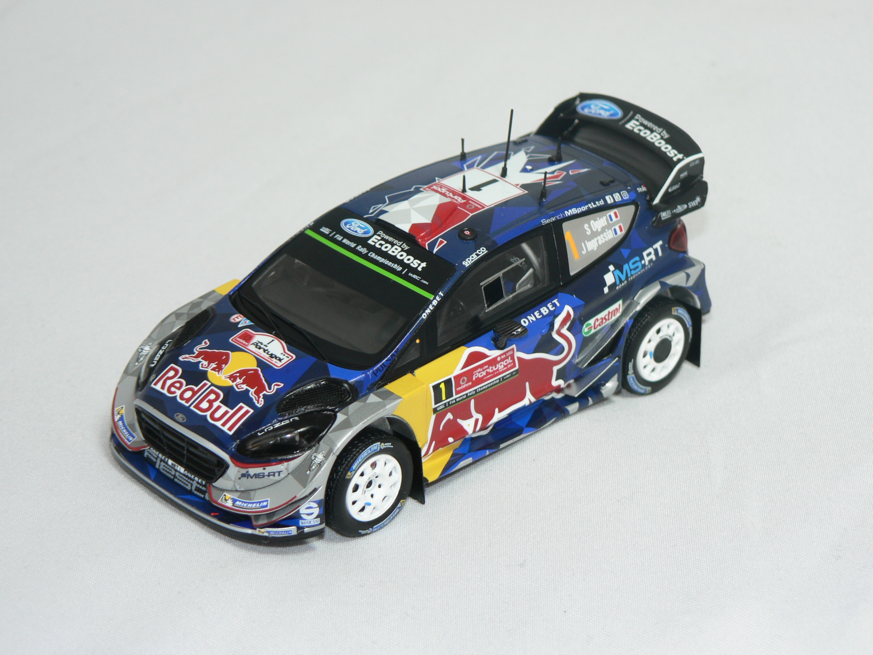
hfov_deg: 17.6
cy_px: 328
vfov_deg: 13.2
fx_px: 2825
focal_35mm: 112
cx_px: 436
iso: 80
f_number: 3.2
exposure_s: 1/60
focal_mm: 18.6
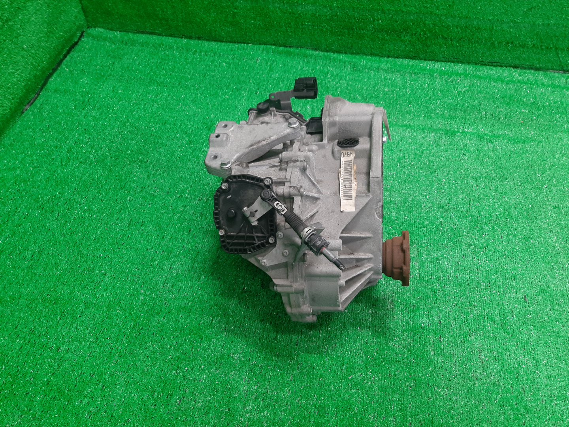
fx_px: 427
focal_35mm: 26
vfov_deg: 53.1
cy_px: 214
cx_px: 284
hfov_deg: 67.3
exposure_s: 1/50
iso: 114
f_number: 1.7
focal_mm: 3.93
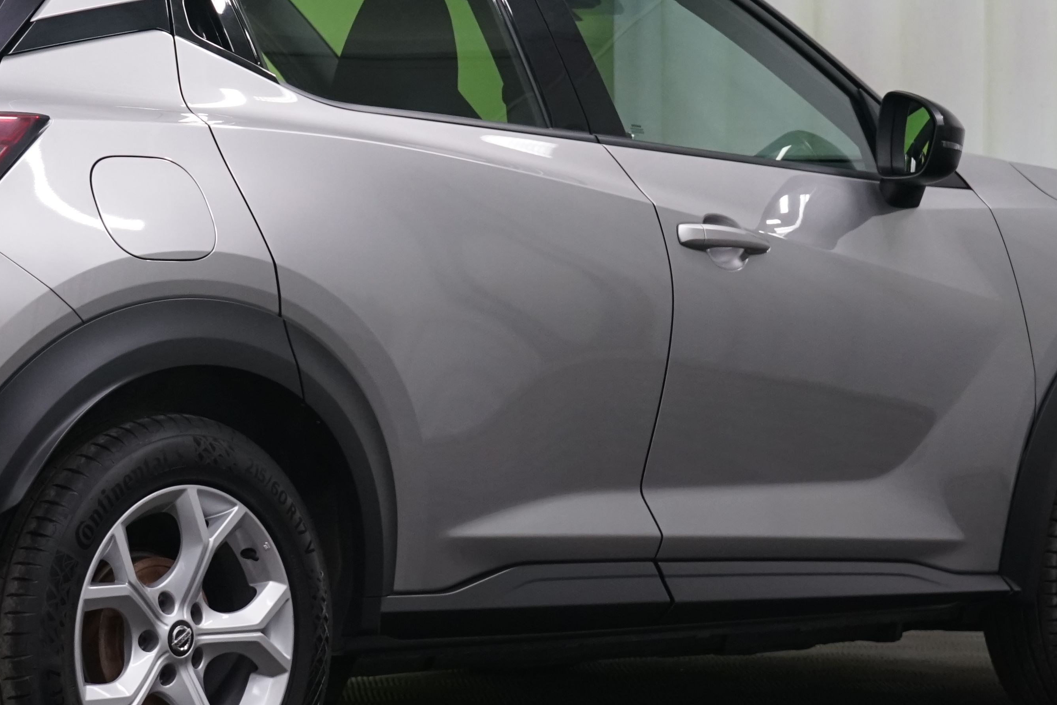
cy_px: 227
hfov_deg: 13.5
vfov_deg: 9.0
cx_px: 275
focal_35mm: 152
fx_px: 4462
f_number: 7.1
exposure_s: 1/25
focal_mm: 68
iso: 1250
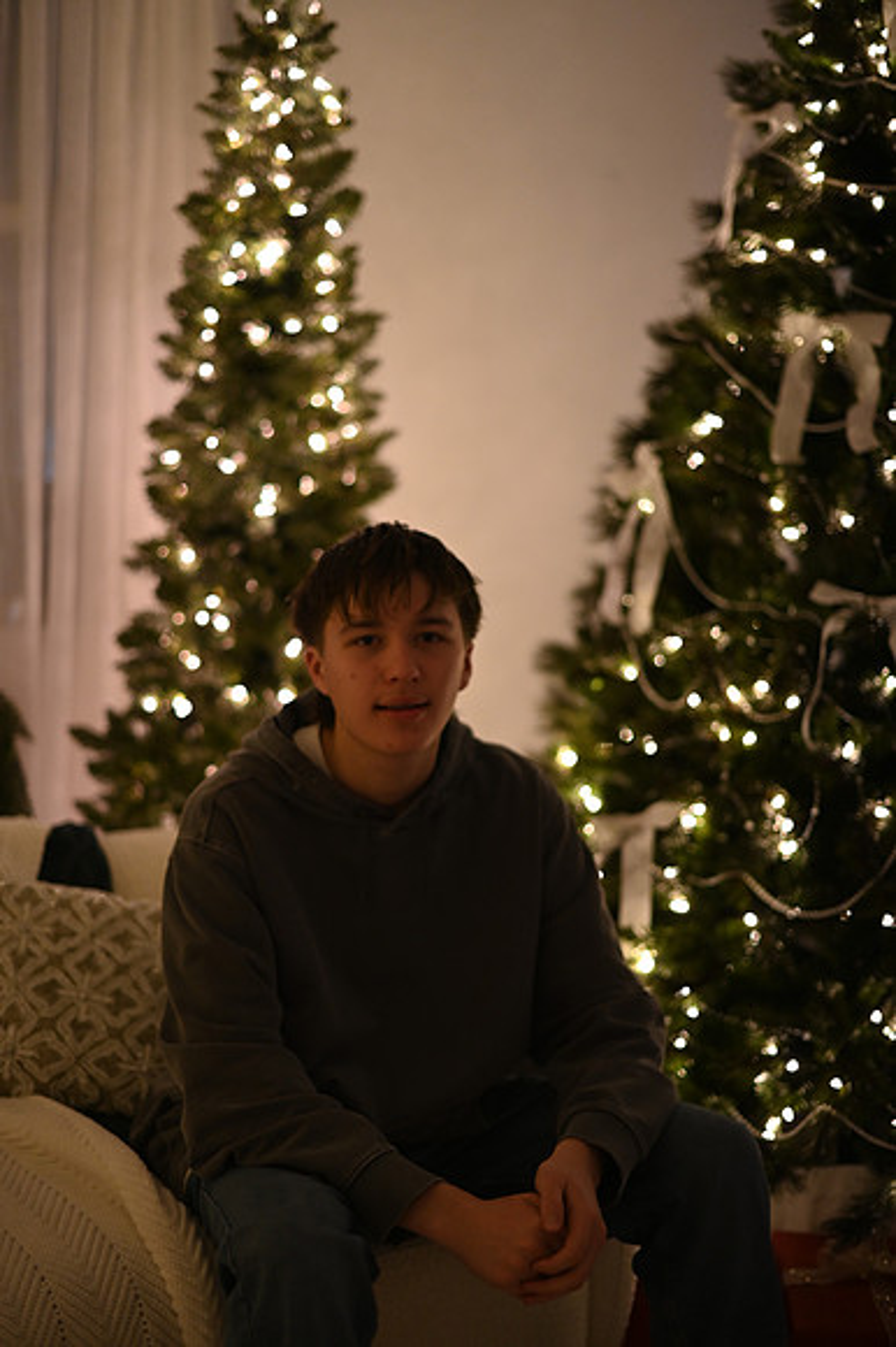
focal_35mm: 50
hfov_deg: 27.0
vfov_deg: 39.6
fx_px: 1869
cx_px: 448
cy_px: 674
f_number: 1.8
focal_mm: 50
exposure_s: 1/100
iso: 1600
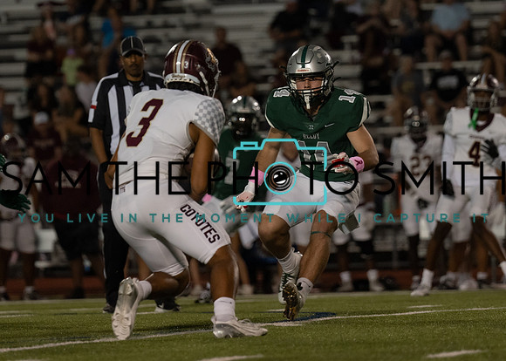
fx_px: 5342
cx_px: 241
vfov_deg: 3.9
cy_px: 74
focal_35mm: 372
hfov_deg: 5.4
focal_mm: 171
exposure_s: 1/1000
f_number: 2.8
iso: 1000
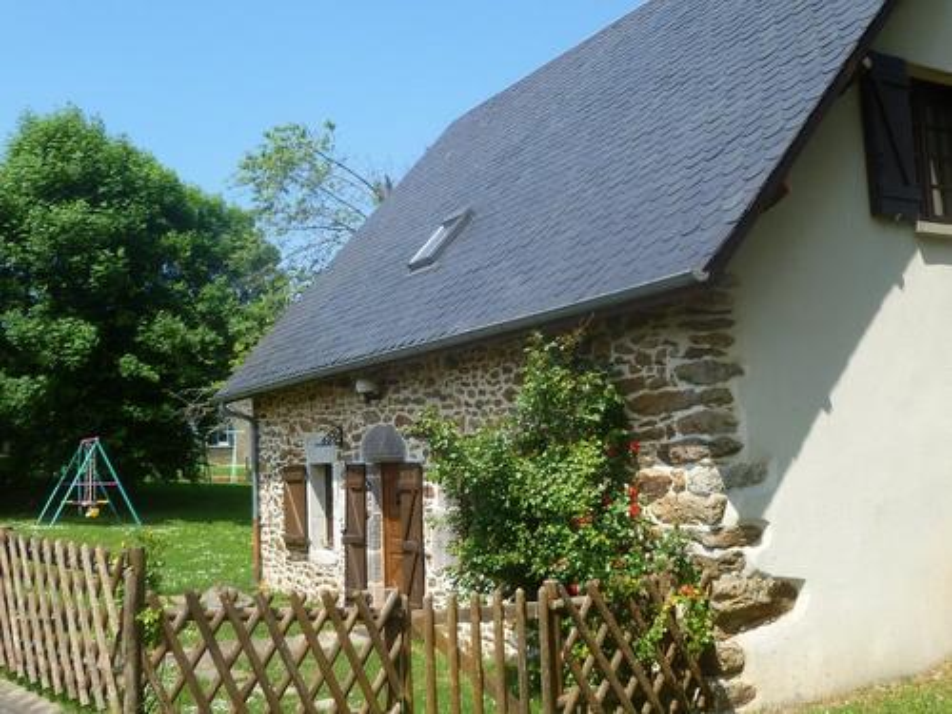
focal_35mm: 31
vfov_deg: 45.4
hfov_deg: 58.4
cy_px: 357
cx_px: 476
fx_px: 853
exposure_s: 1/400
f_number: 3.3
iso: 80
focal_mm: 5
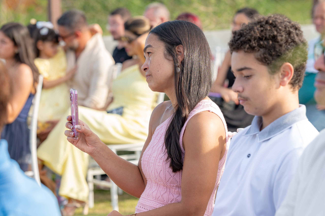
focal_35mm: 127
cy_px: 108
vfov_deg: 10.8
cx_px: 162
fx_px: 1147
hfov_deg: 16.1
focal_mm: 85
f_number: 3.5
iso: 200
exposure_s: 1/640
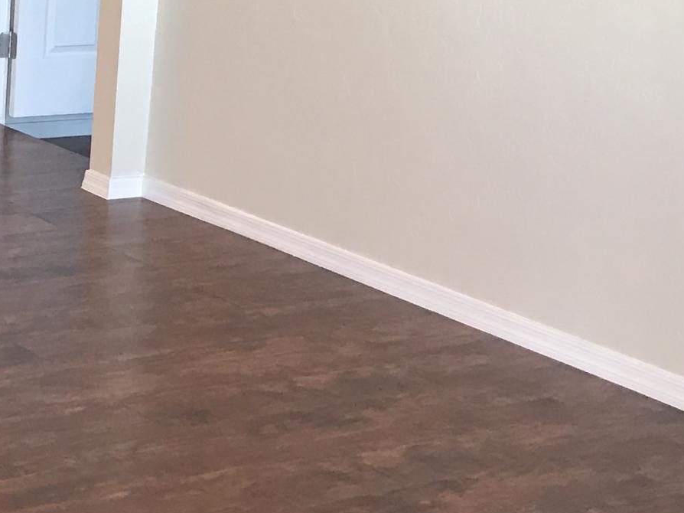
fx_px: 1857
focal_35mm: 94
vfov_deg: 15.7
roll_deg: -2.8
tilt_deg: -14.2
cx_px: -68
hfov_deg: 19.9
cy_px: 185
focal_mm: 3.99
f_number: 1.8
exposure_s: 1/30
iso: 32
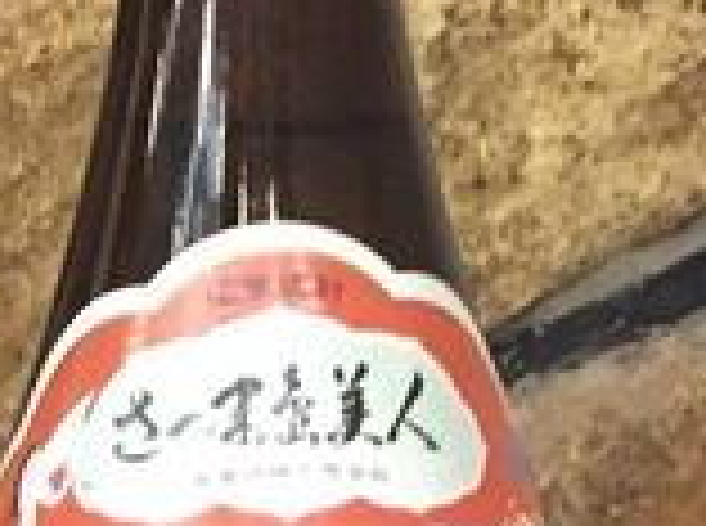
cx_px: 308
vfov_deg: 9.6
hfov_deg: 13.1
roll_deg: -0.9
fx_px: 3073
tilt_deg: -13.7
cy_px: 632
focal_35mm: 151
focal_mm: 4.15
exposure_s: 1/15
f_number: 2.2
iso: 320
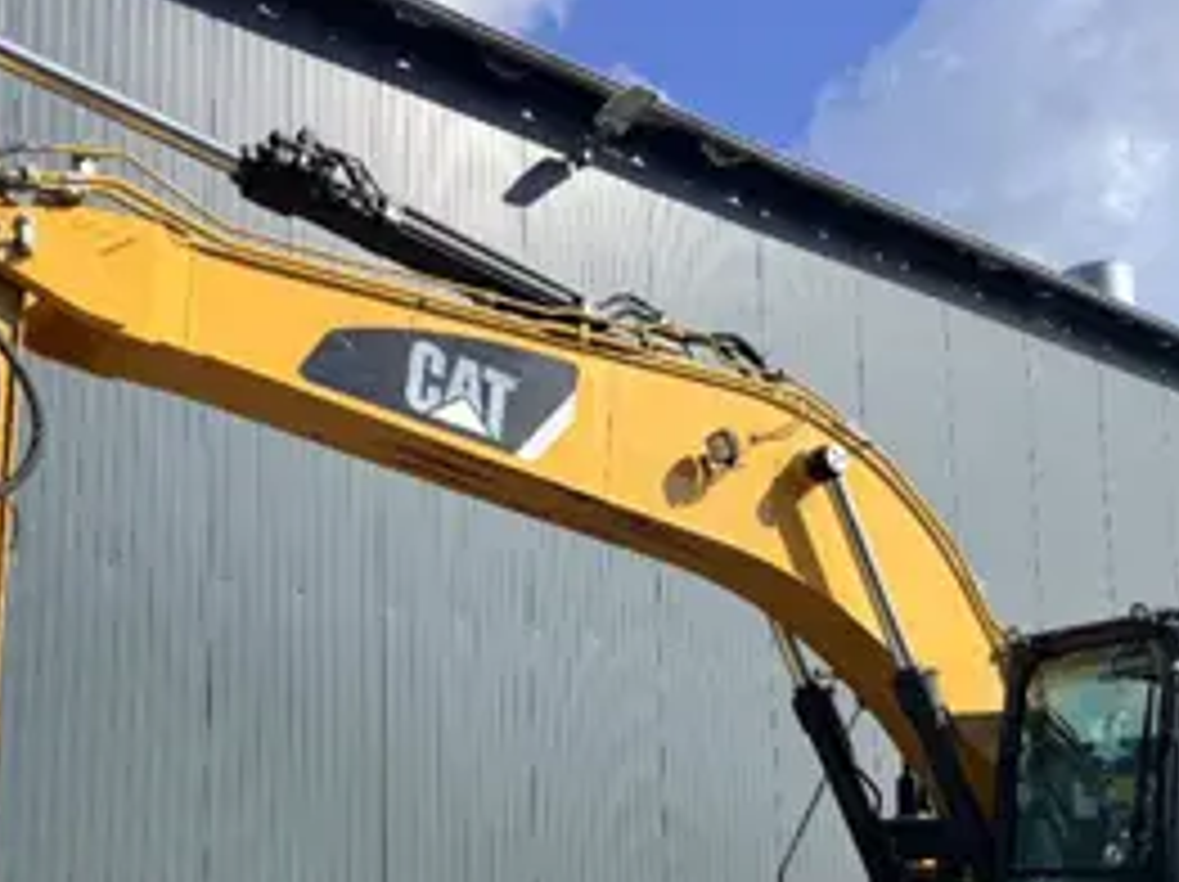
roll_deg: +0.2
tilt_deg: +7.6
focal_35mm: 44
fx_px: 1497
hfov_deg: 43.0
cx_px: 594
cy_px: 729
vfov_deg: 31.8
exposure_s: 1/4405
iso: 80
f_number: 1.78
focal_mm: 6.76
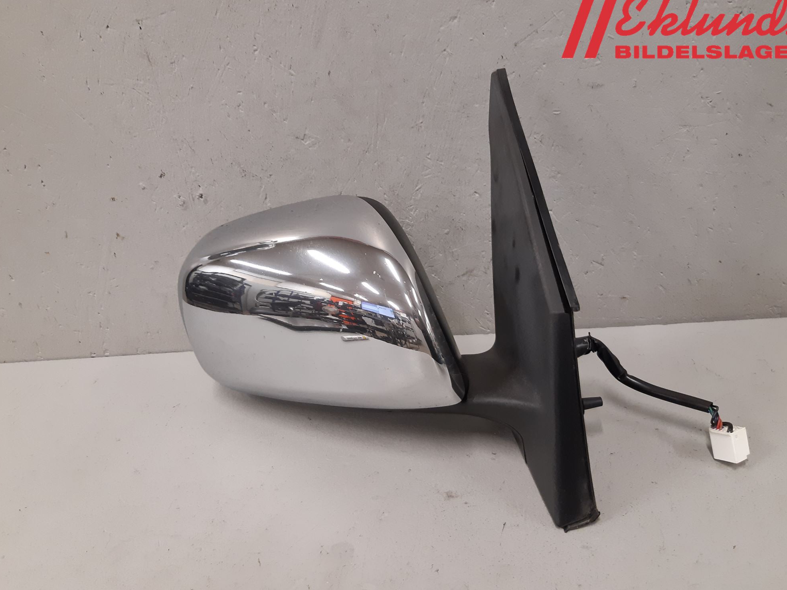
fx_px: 614
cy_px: 297
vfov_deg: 51.4
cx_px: 398
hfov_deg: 65.3
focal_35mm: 27
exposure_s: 1/50
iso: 125
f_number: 1.7
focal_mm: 3.93
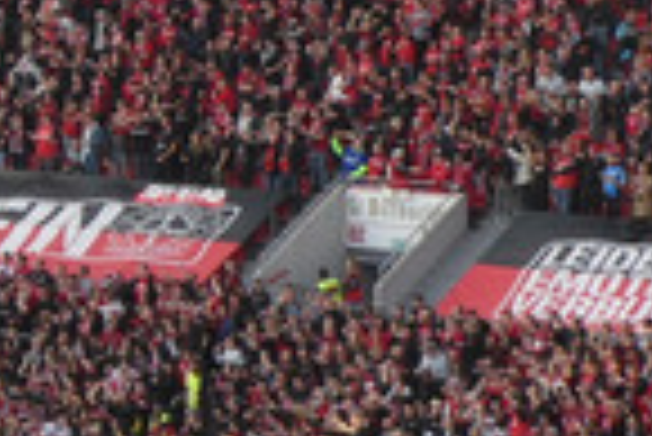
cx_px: -531
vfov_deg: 6.0
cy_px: 63
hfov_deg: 8.6
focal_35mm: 229
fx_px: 4152
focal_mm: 9
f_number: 4.1
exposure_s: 1/80
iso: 80
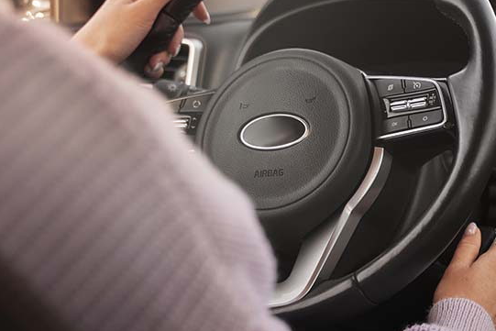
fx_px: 1130
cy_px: 261
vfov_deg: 16.5
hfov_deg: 23.5
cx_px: 518
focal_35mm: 82
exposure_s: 1/400
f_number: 2.8
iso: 400
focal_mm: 37
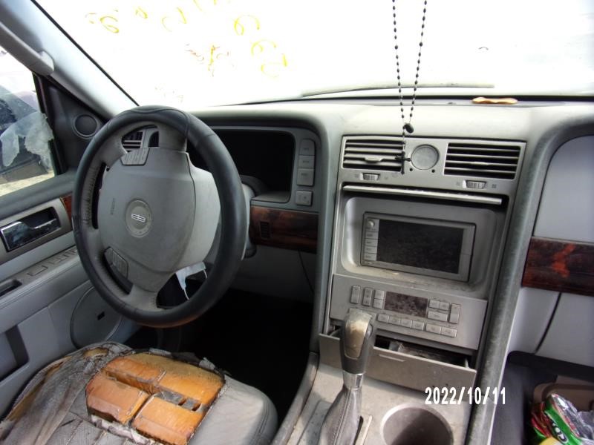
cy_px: 222
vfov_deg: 56.8
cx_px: 297
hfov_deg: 71.6
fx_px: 412
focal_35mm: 24
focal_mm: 4.3
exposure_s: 1/140
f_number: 3.3
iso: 80
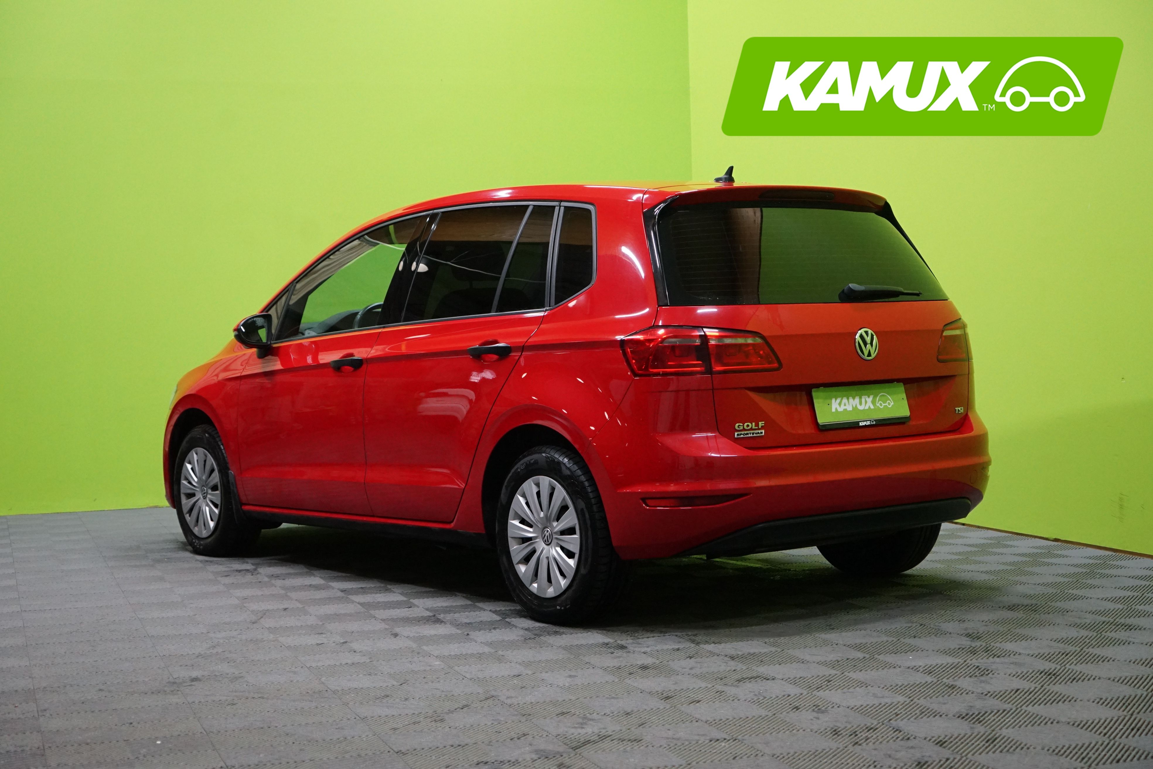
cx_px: 576
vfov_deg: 25.5
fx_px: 1697
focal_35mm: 53
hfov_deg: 37.5
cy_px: 384
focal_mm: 53
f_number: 4.5
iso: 4000
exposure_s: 1/400
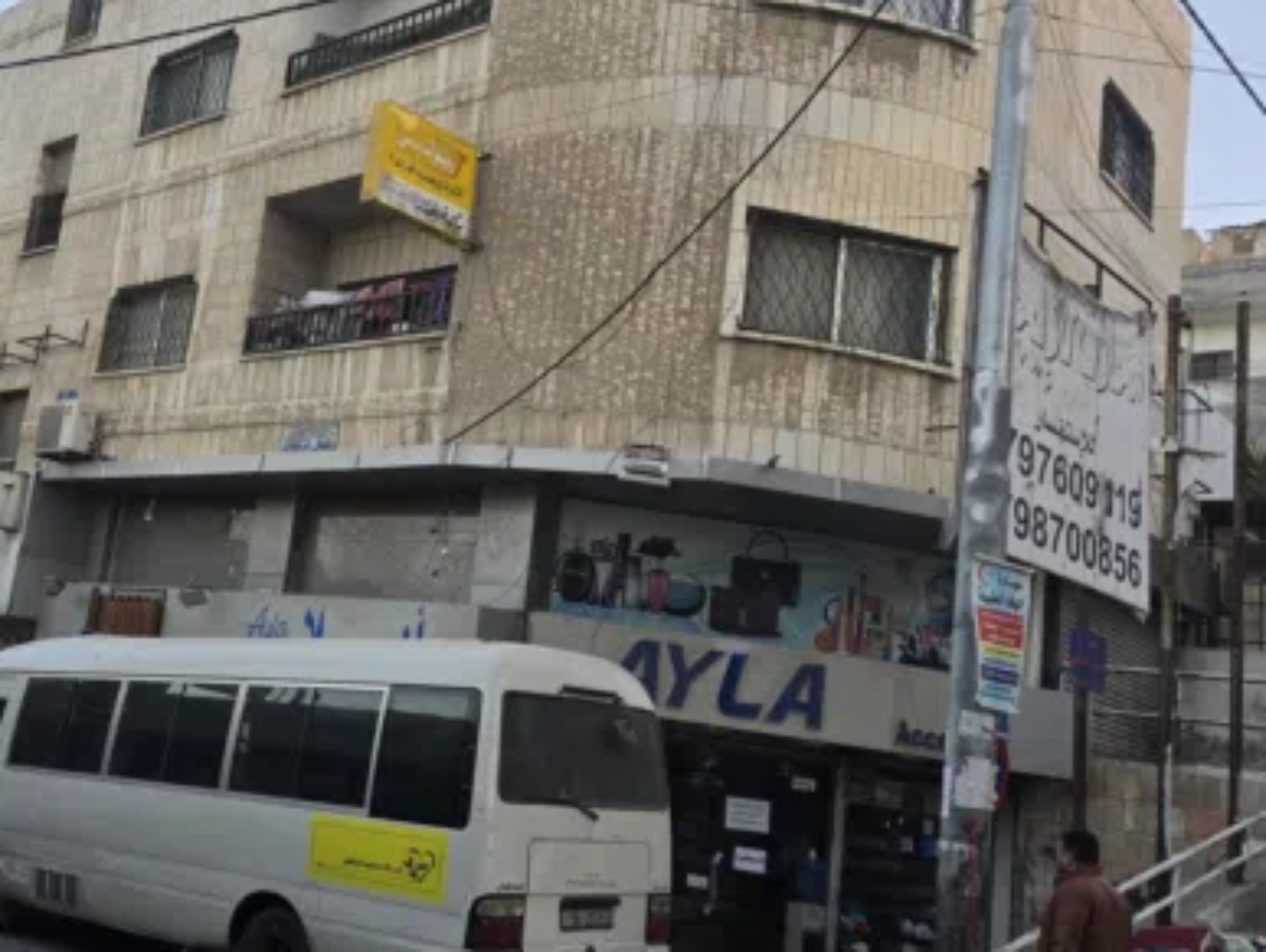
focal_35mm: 38
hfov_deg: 47.3
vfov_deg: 37.7
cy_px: 415
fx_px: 1391
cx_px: 330
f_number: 1.7
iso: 40
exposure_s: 1/180
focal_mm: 6.3
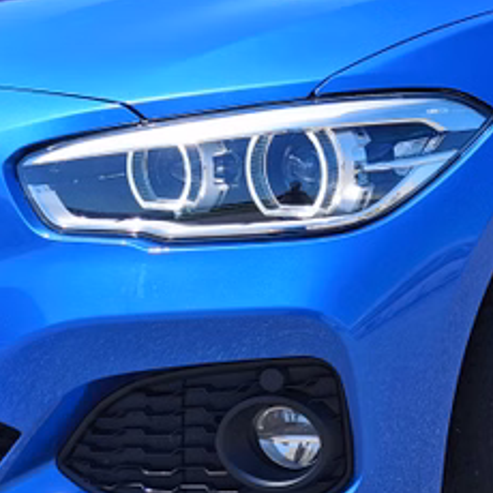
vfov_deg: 20.9
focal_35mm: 83
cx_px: 375
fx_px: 1337
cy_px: 204
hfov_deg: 20.7
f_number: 1.8
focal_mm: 5.58
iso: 50
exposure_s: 1/2083
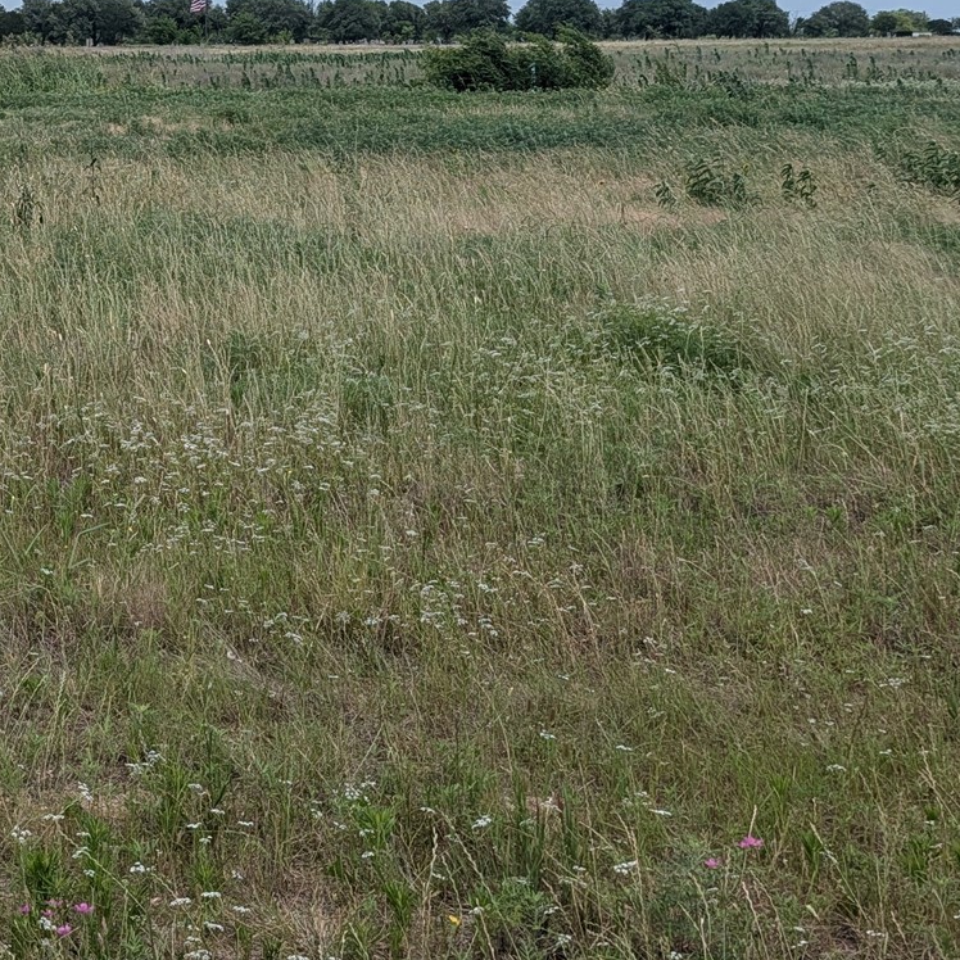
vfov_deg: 29.0
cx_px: -313
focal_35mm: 58
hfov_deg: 25.2
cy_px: 203
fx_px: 1820
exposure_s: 1/1548
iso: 23
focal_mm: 6.9
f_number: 1.68
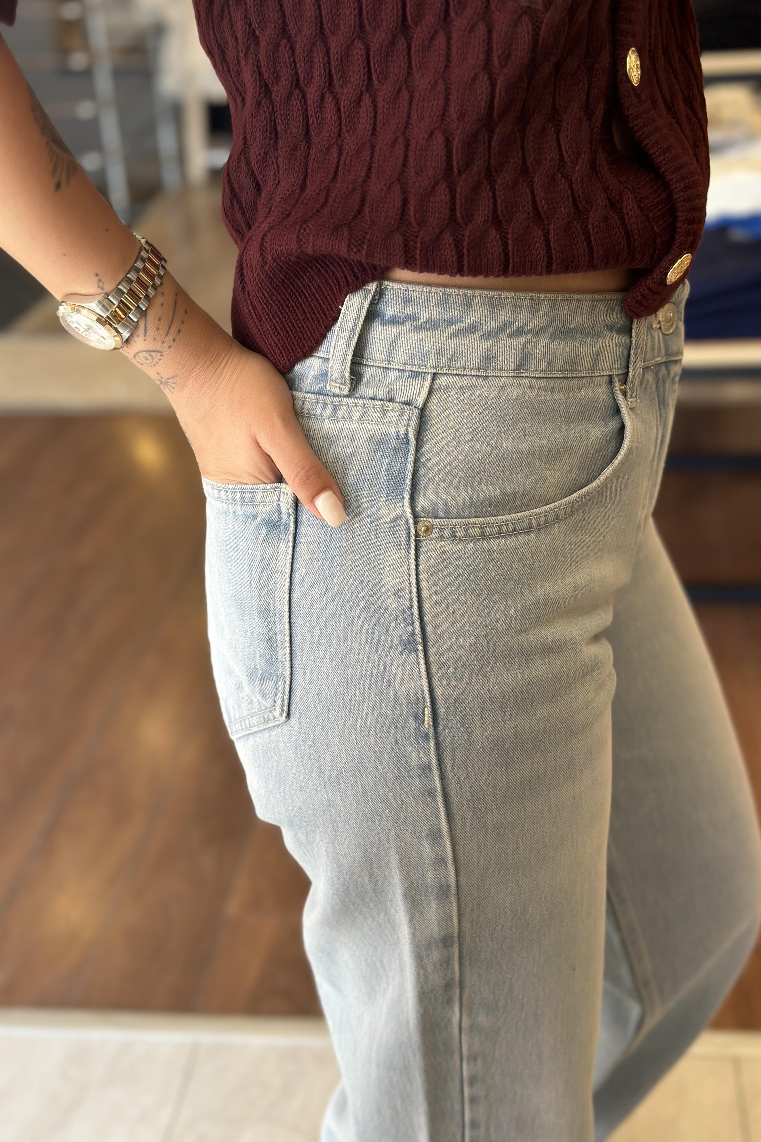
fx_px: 1585
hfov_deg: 27.0
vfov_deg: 39.6
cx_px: 392
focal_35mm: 50
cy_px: 571
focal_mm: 6.86
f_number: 1.78
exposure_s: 1/141
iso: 100
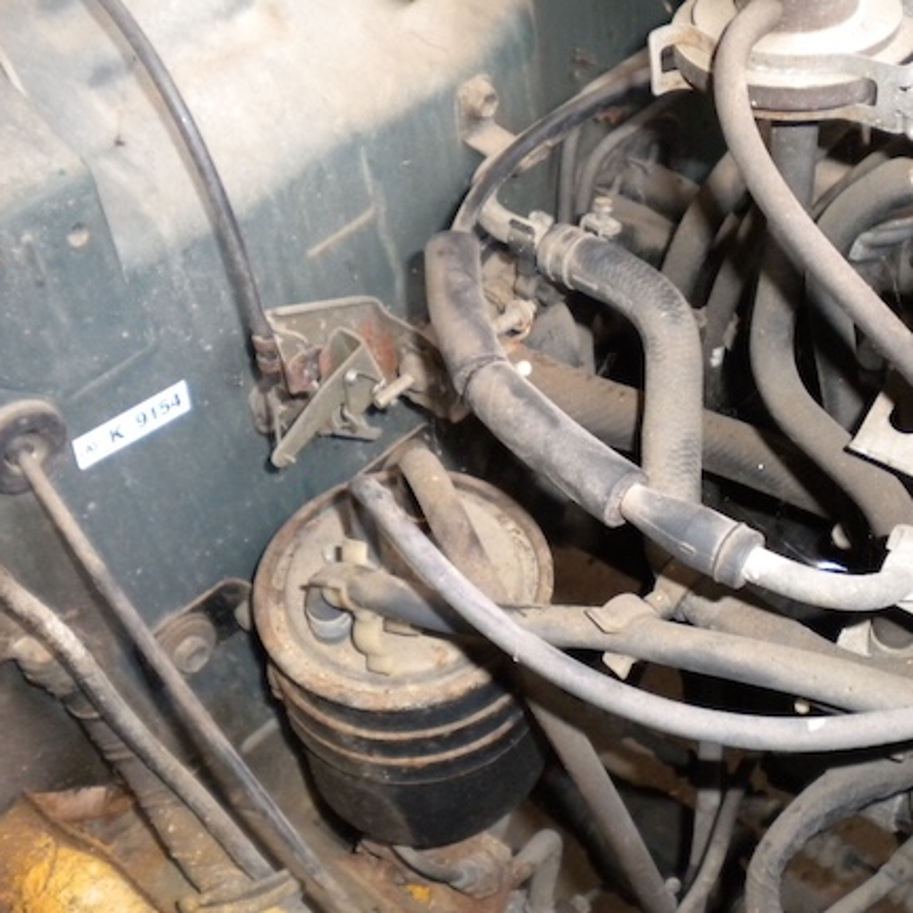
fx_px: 1283
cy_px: 440
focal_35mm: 43
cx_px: 590
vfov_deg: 39.2
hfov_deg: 38.8
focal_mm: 6.3
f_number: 3.1
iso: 400
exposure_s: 1/30
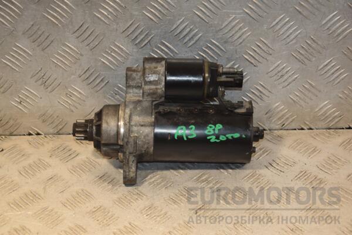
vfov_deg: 17.5
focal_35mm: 78
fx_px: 763
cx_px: 176
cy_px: 118
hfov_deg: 26.0
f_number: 5.6
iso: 800
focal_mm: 52
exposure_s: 1/200
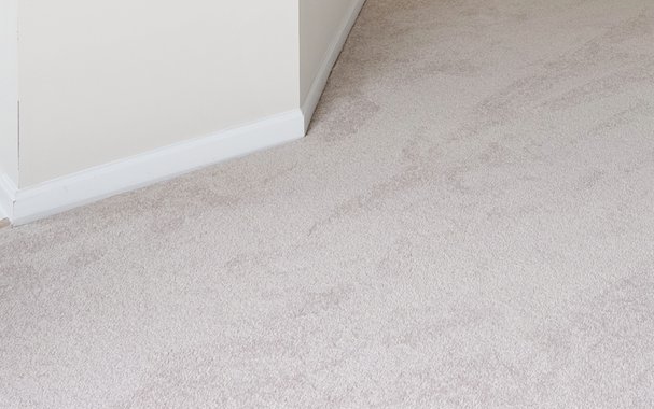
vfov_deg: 18.8
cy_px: -306
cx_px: 637
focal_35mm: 55
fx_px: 981
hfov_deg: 34.0
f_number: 8
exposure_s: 1/15
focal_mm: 16
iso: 250
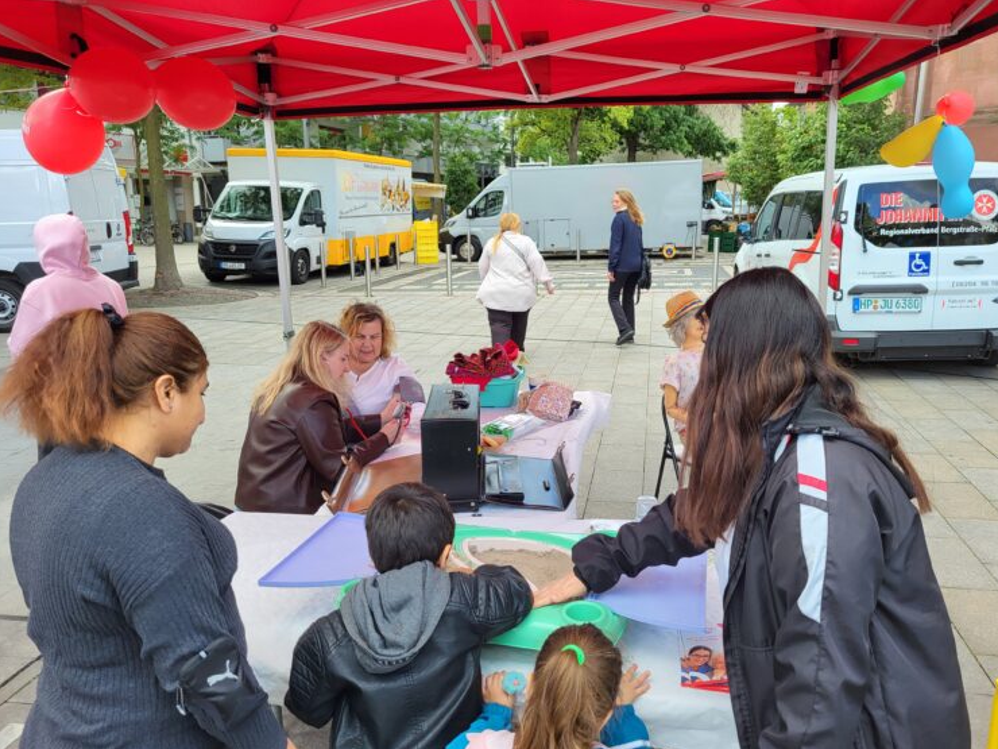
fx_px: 778
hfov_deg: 65.3
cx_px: 514
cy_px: 386
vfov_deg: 51.3
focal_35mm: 27
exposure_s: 1/222
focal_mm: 5.4
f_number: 1.8
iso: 40
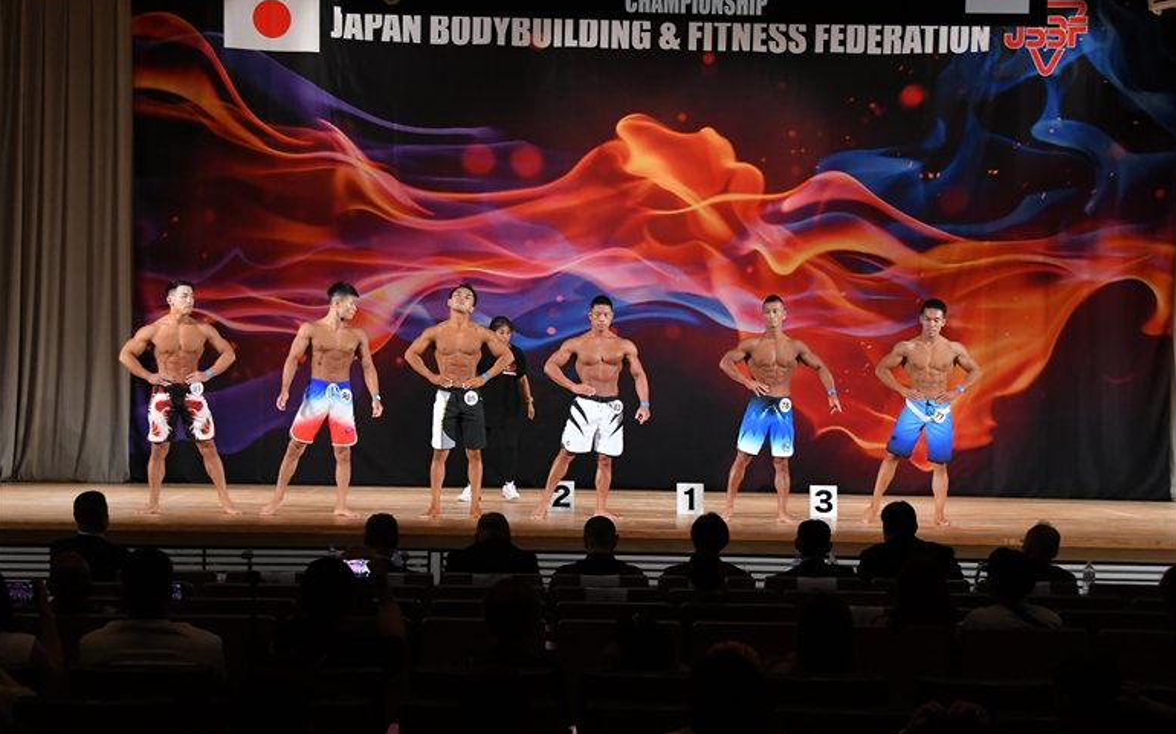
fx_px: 2564
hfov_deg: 25.8
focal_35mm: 80
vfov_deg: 16.3
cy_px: 380
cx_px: 589
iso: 3200
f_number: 5.6
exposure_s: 1/400
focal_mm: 52
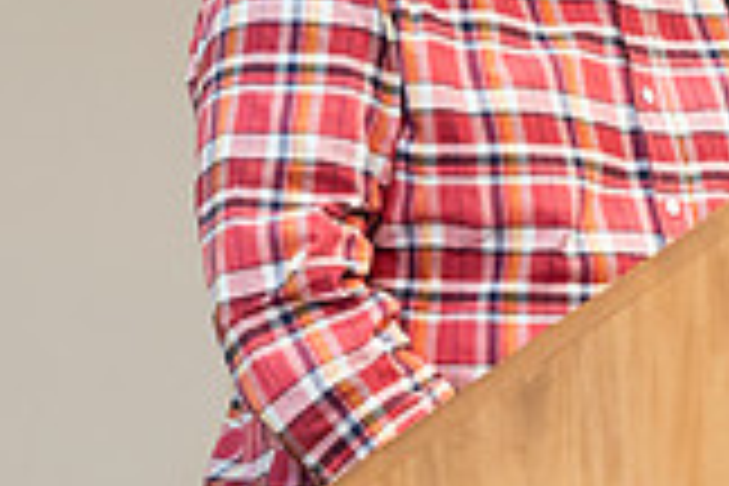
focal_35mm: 395
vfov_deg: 3.5
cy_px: 182
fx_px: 7998
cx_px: 644
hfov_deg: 5.2
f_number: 3.2
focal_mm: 110
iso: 1600
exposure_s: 1/200
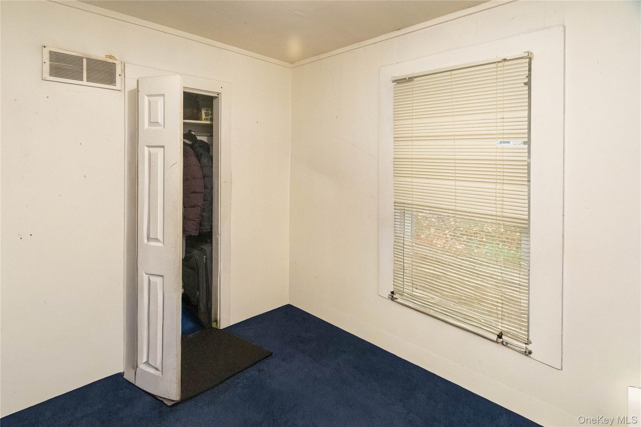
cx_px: 320
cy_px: 214
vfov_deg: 77.3
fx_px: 267
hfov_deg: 100.4
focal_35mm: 15
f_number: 5.6
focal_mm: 10
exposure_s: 1/60
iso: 8000
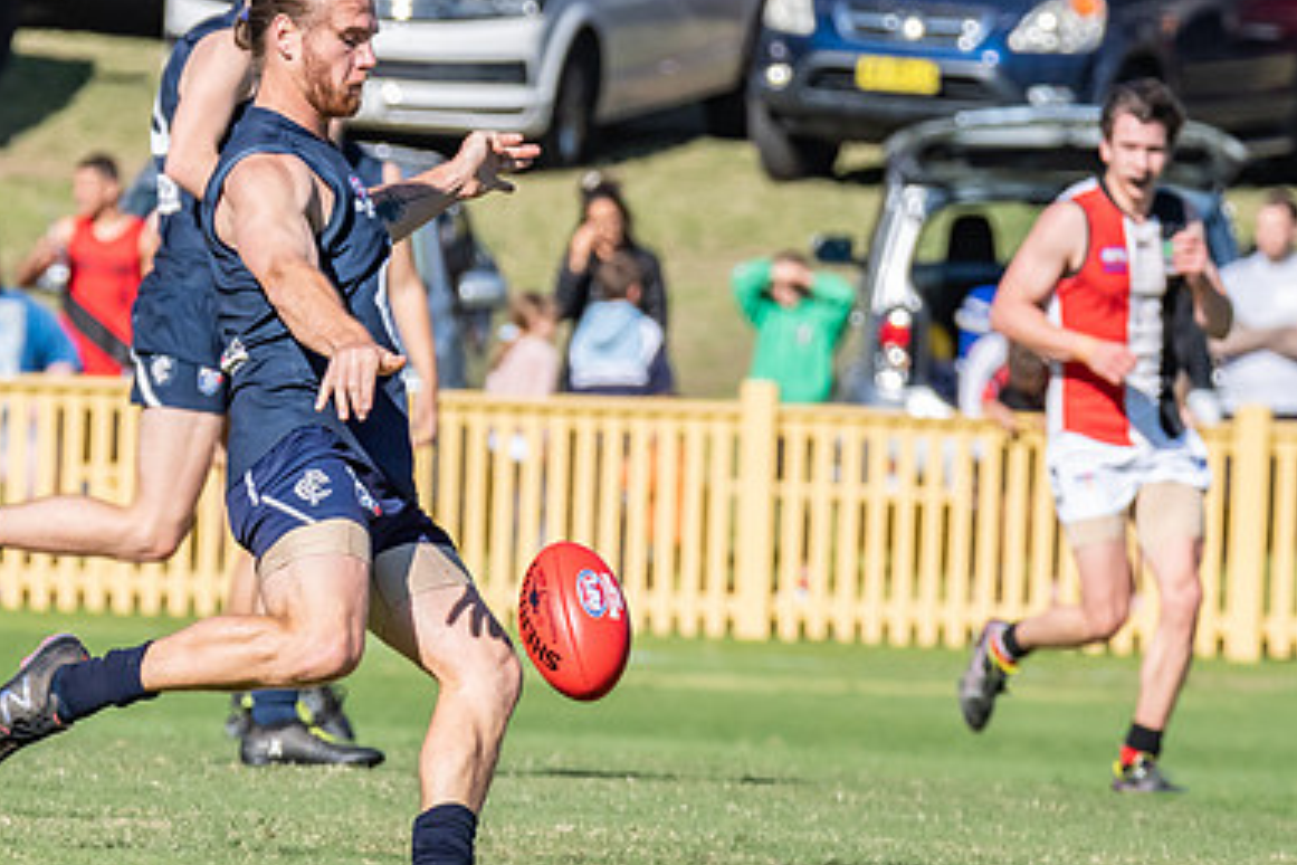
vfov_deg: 1.4
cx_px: 549
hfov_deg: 2.1
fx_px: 35413
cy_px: 378
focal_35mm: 983
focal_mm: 360
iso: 800
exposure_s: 1/2500
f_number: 10
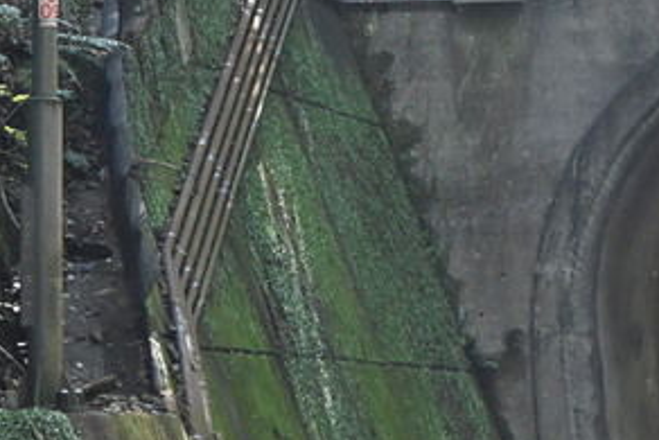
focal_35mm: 209
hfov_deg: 9.6
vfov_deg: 6.6
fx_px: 3828
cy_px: 179
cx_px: 879
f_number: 6.3
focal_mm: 50
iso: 2000
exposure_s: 1/125
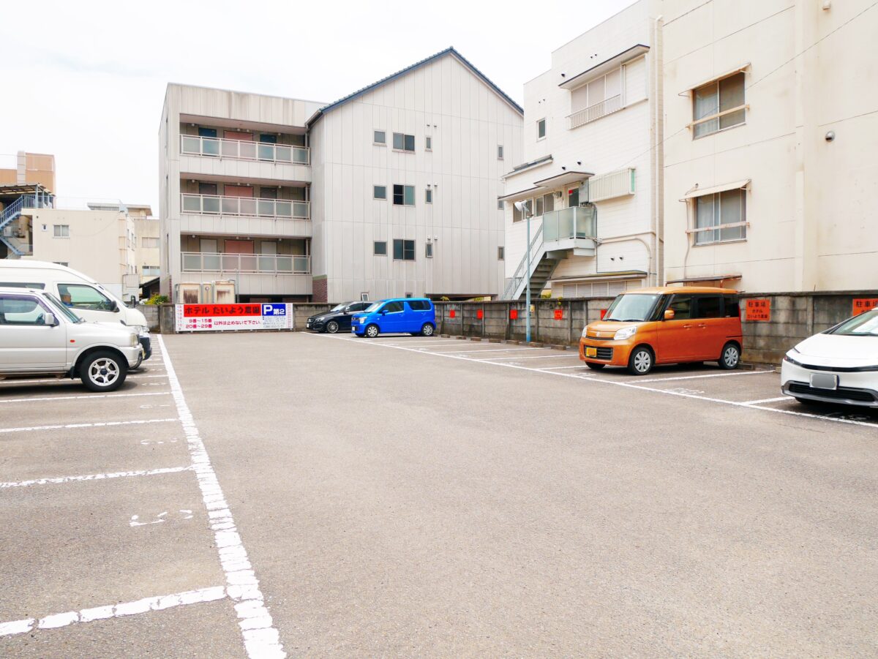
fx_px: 609
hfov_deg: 71.6
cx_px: 439
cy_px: 330
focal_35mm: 24
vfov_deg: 56.8
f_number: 7.1
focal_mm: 12
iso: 200
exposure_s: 1/500
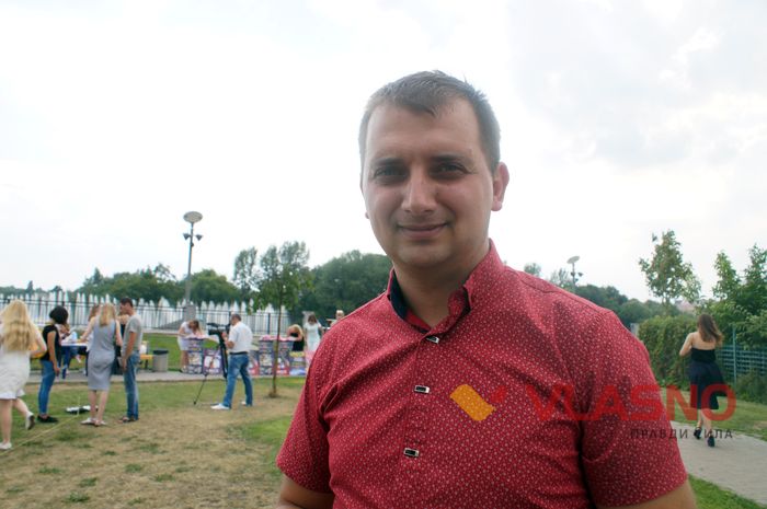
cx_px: 384
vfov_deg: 43.5
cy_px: 254
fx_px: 638
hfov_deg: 62.0
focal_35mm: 30
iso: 100
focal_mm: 20
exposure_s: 1/200
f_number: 7.1
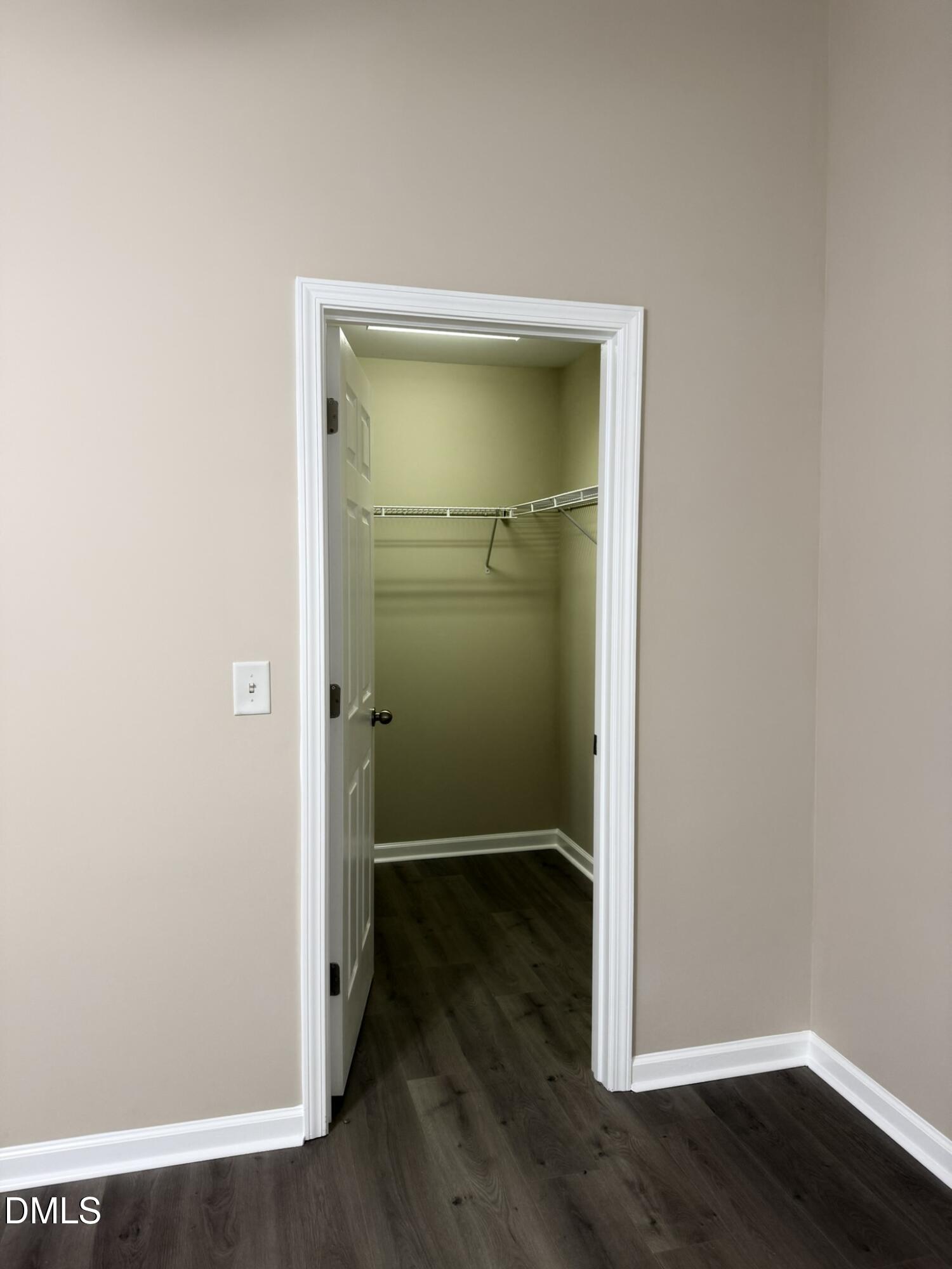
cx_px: 476
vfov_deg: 71.6
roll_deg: -1.5
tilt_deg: -3.2
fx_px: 880
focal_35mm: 24
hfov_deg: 56.8
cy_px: 634
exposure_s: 1/60
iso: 160
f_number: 1.78
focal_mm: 6.76
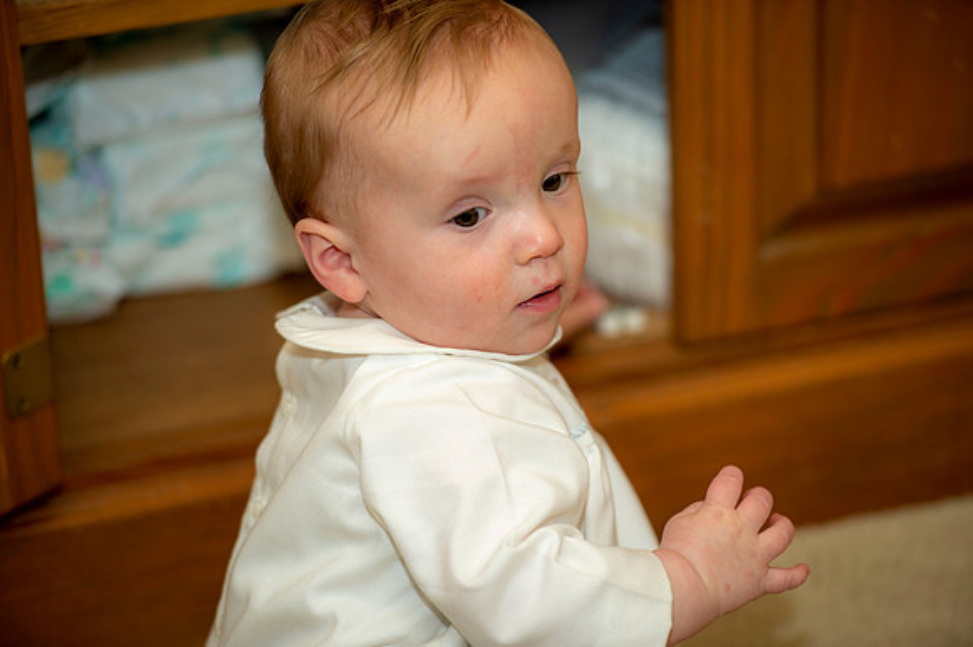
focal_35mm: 200
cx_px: 486
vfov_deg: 6.9
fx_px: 5402
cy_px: 324
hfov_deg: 10.3
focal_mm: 200
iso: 200
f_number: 2.8
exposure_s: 1/125
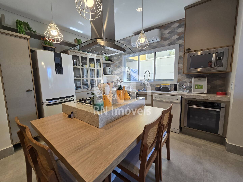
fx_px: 91
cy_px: 91
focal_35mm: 13
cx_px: 122
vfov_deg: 89.9
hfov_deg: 106.2
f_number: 2.2
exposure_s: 1/60
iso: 80
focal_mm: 2.2
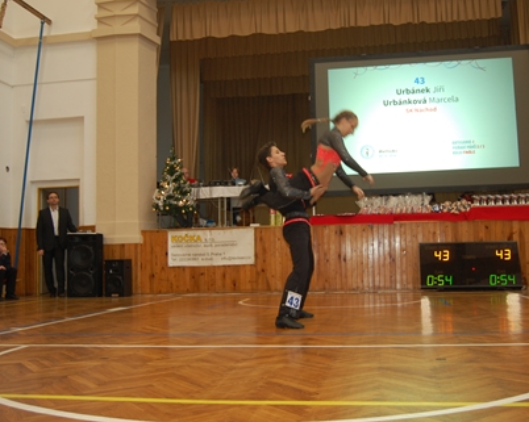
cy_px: 214
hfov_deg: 51.5
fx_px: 548
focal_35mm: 35
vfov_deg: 42.2
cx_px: 287
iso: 400
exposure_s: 1/60
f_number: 3.8
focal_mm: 20
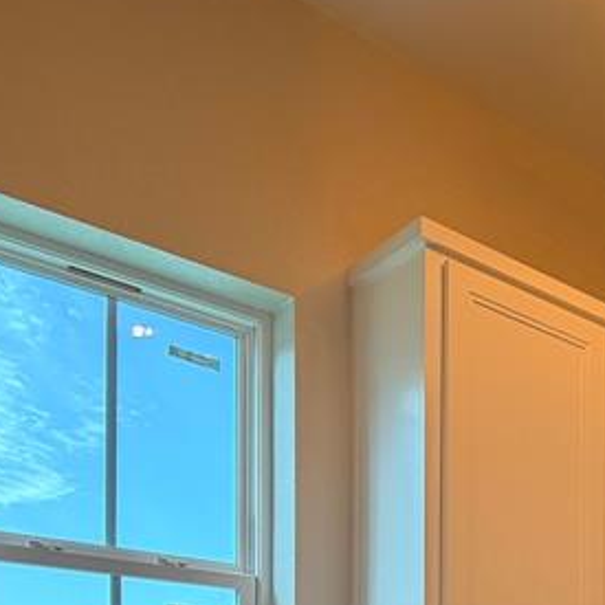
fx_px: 910
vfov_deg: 30.6
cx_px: 779
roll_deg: +0.7
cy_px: 744
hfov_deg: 29.8
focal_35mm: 46
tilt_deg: +0.7
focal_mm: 2.22
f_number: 2.2
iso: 64
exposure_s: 1/120
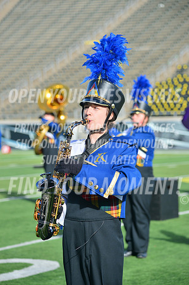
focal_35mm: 135
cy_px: 142
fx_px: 1066
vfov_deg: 15.2
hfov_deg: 10.1
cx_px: 94
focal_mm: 135
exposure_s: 1/800
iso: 125
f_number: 5.6
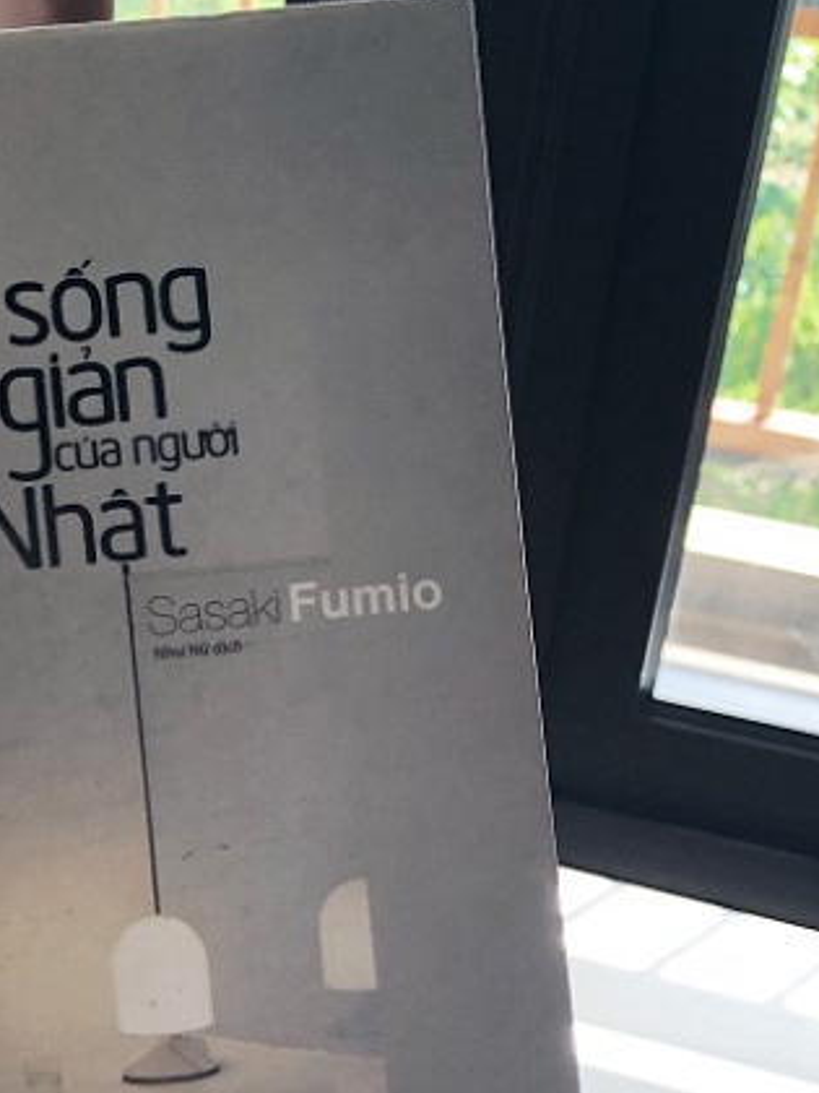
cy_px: 604
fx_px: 2177
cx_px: 96
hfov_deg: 20.9
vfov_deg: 28.1
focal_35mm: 69
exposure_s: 1/100
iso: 40
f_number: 1.8
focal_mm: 3.99
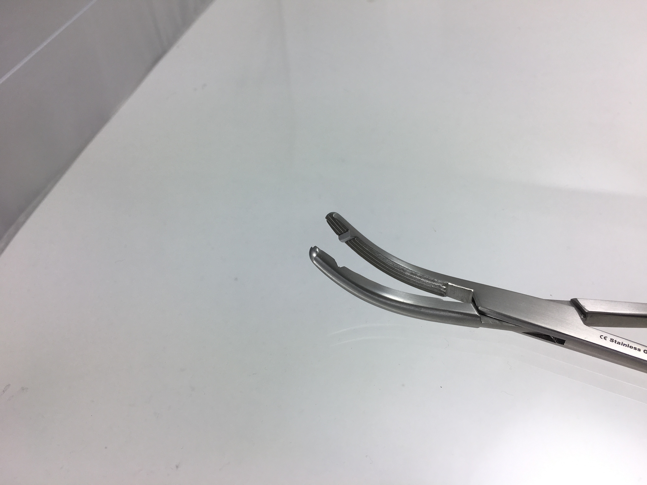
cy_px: 242
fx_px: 542
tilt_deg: -46.3
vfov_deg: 48.2
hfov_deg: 61.7
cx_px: 324
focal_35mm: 29
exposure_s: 1/217
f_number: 2.2
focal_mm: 4.15
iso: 25
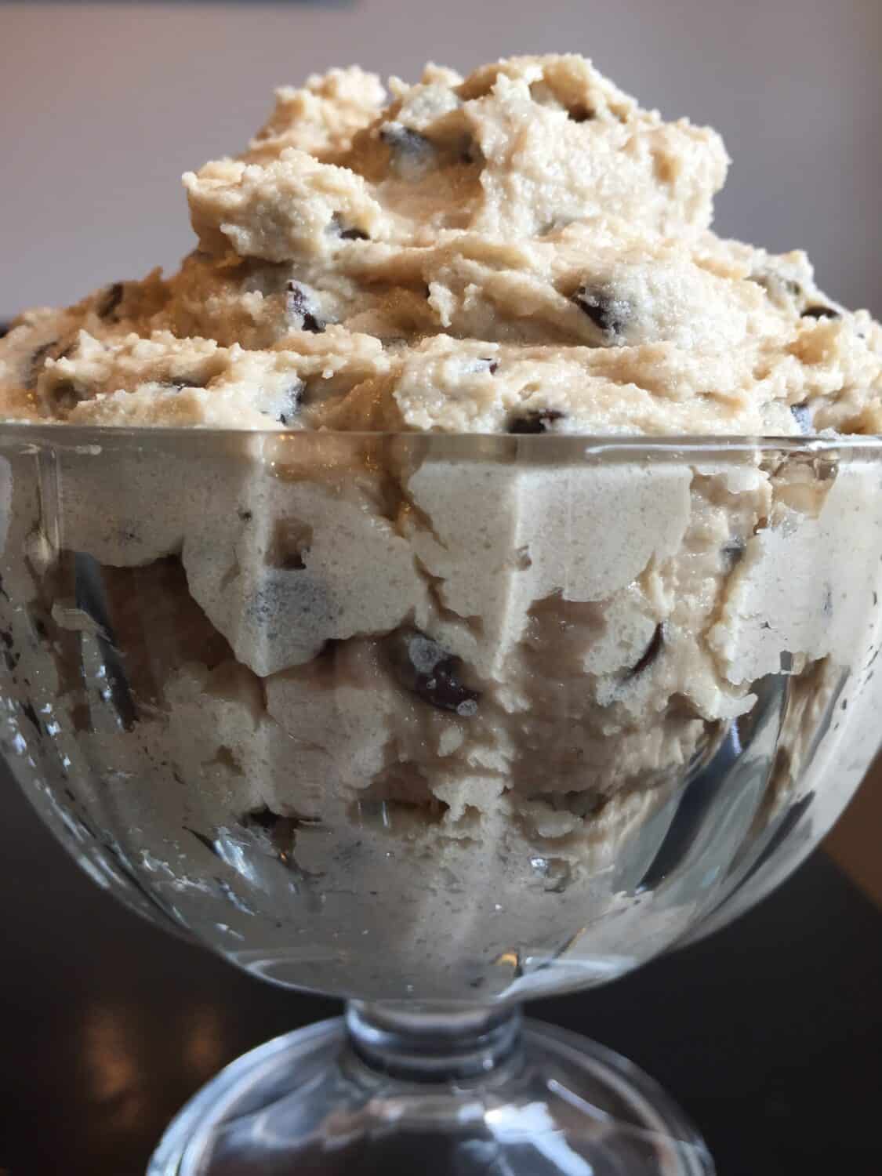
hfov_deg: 48.2
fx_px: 985
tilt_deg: -9.2
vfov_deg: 61.7
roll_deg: -1.7
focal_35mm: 29
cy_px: 588
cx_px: 441
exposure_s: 1/40
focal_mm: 4.15
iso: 32
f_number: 2.2
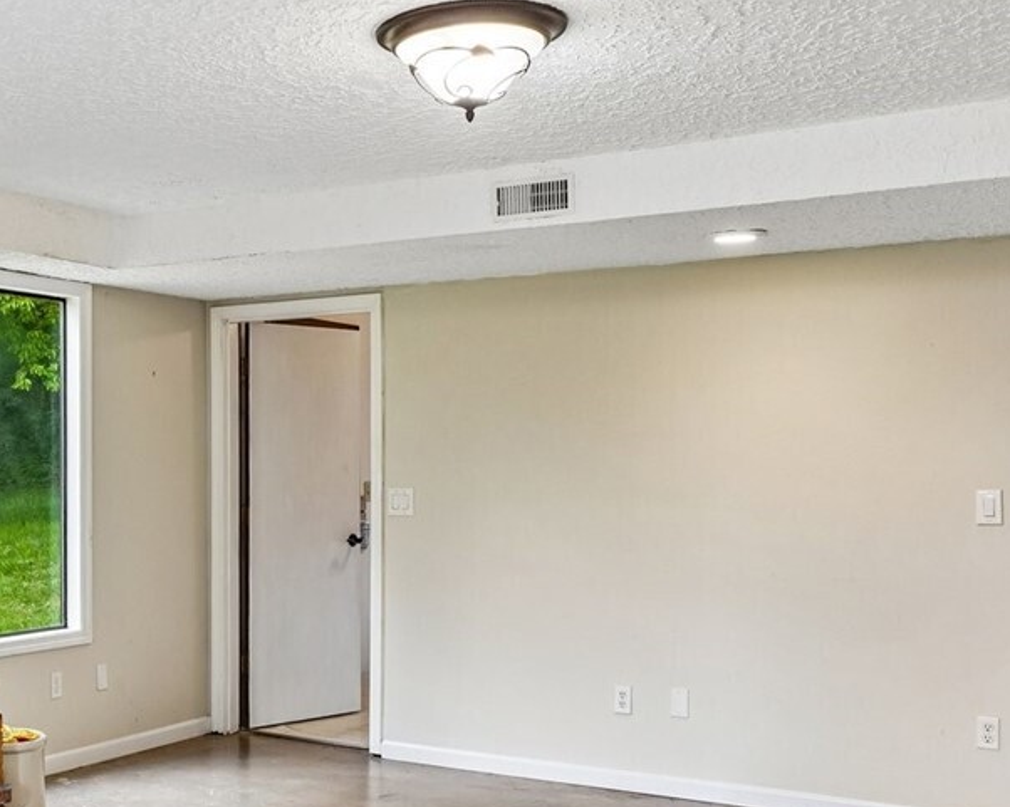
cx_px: 80
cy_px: 491
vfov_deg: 33.3
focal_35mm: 45
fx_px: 1344
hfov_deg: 38.1
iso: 400
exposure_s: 1/20
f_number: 8
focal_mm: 17
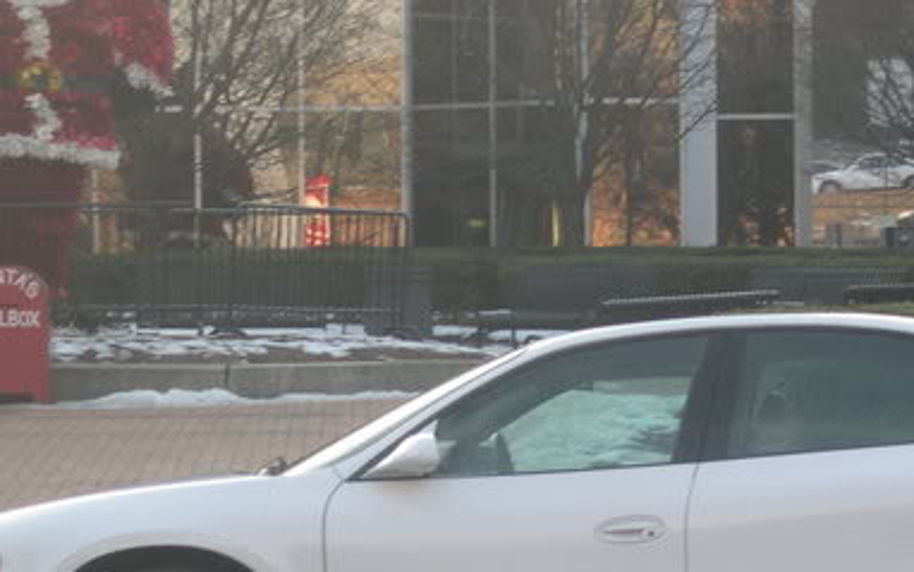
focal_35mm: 197
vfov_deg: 6.7
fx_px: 4909
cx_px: 617
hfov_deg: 10.6
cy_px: 365
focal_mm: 19.5
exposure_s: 1/73.4
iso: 100
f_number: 4.5
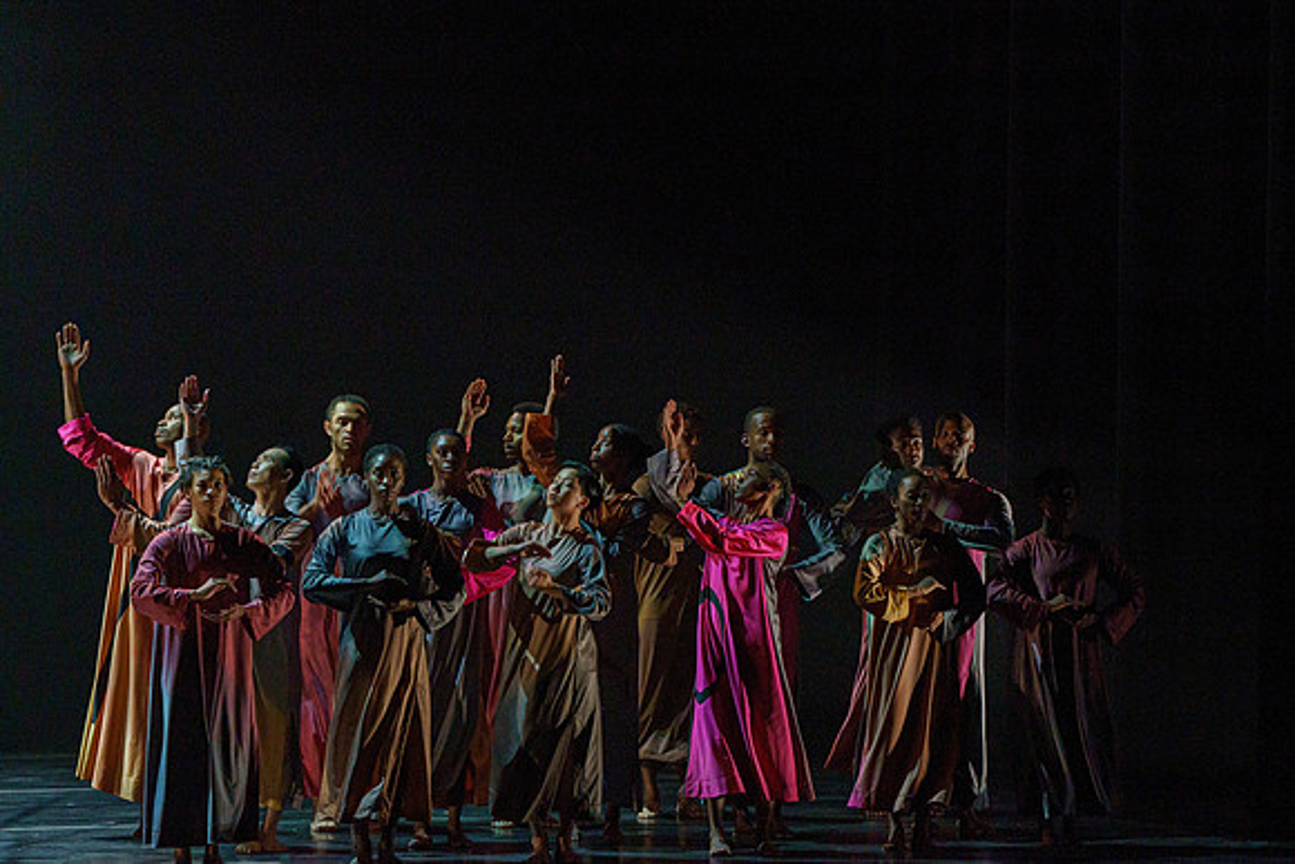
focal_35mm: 242
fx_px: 8700
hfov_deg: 8.5
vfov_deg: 5.7
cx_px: 684
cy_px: 408
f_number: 5.6
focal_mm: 229
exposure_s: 1/250
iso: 6400
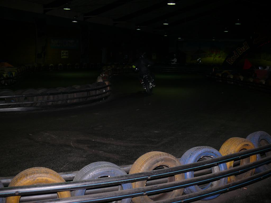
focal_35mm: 41
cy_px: 102
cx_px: 136
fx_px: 321
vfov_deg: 35.1
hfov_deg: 45.8
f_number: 2.8
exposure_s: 1/30
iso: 100
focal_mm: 8.6
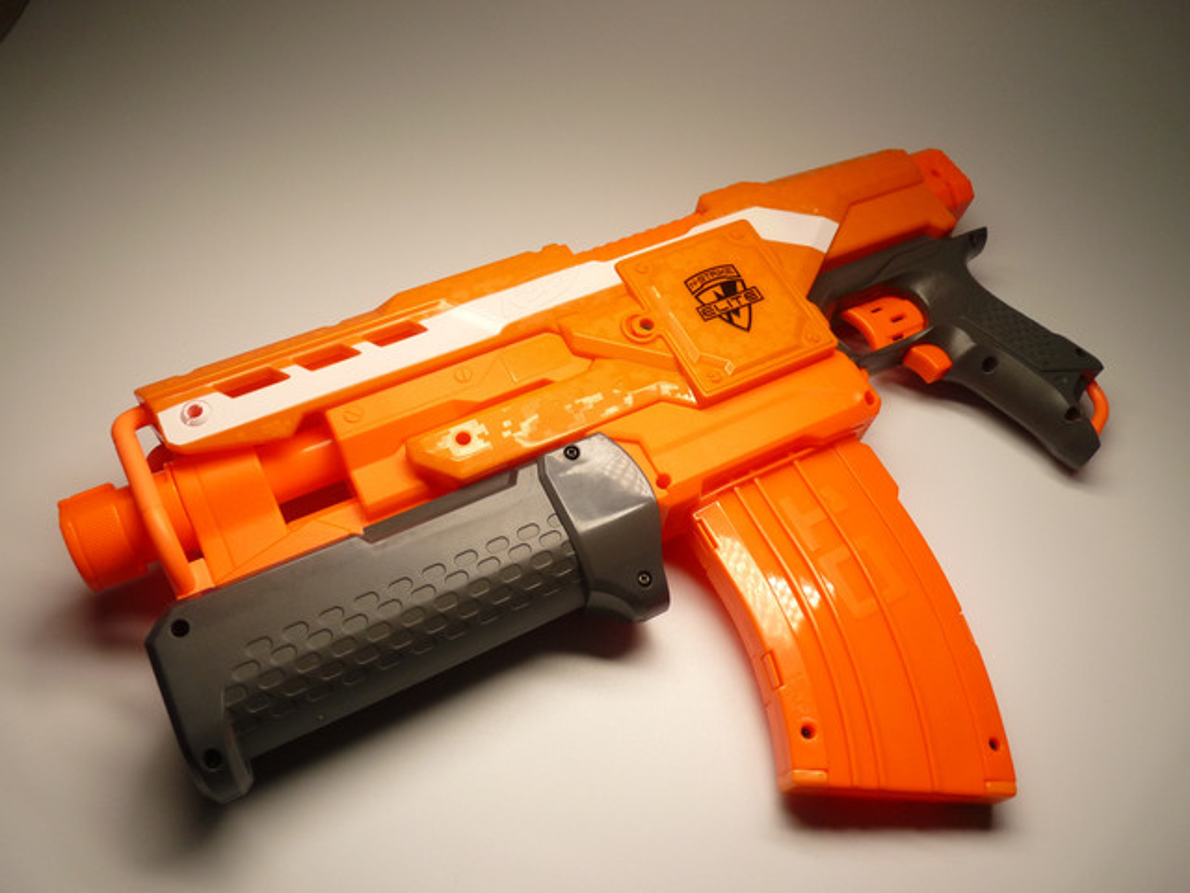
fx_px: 928
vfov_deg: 51.4
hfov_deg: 65.3
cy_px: 446
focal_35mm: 27
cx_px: 595
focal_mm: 4.8
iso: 200
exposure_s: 1/400
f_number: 2.8
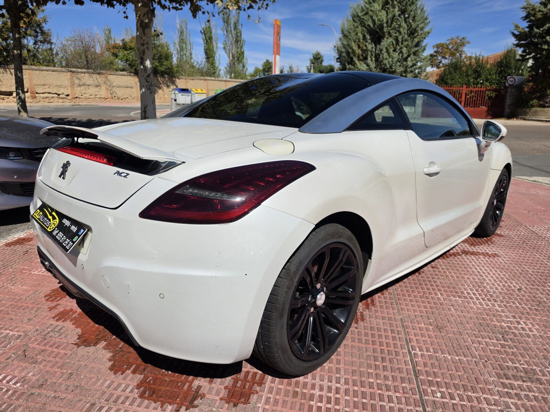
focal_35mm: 23
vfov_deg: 58.9
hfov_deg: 73.9
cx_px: 275
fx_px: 365
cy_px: 206
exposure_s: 1/7939
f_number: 1.4
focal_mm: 6.5
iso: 40
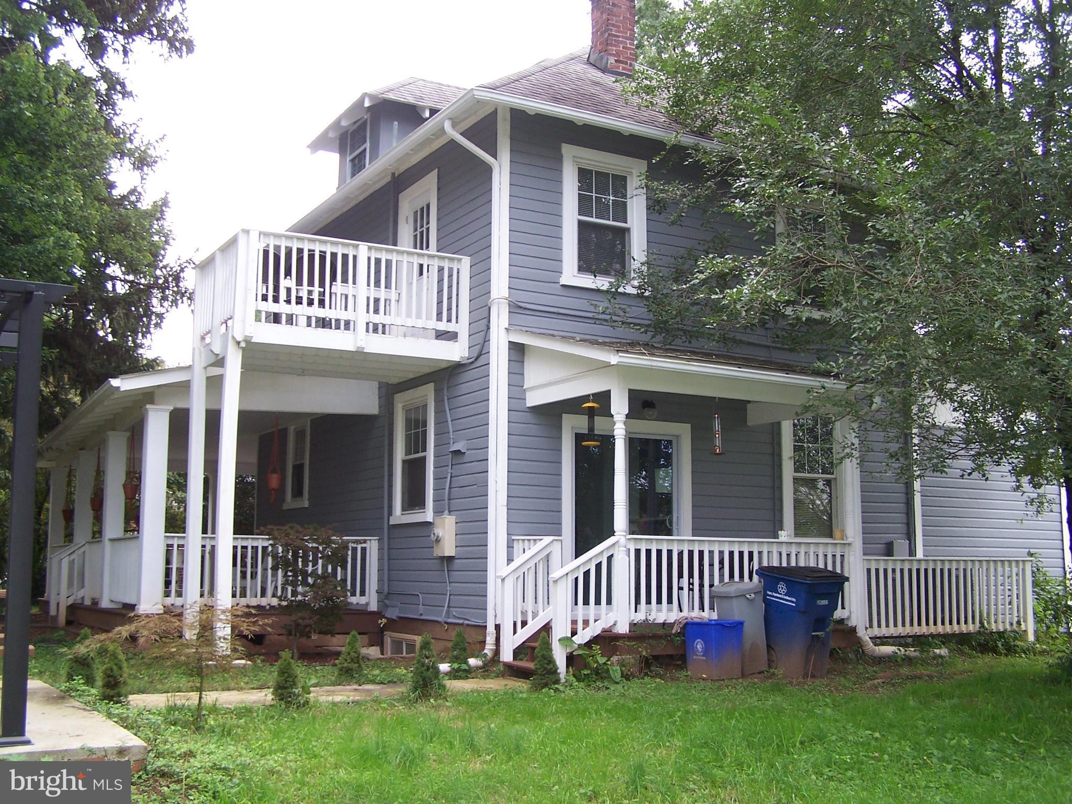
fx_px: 1177
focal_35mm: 38
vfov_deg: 37.7
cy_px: 402
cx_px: 536
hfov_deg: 49.0
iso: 80
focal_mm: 6.3
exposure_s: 1/180
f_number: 2.8
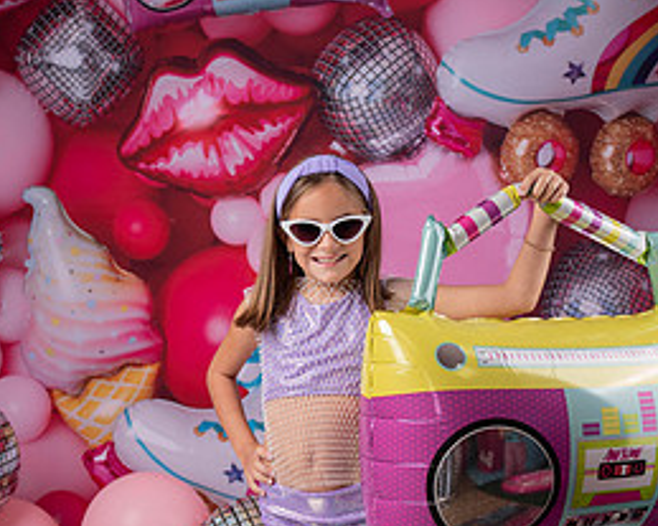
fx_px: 1207
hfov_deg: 30.5
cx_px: 330
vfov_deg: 24.3
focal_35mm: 62
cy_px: 404
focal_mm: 38
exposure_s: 1/100
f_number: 4
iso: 64
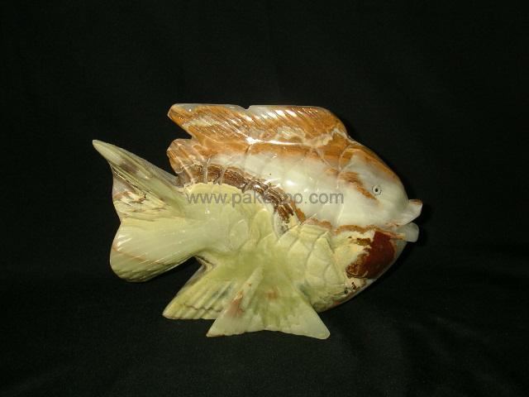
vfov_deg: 30.3
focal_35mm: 48
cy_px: 198
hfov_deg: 39.7
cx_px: 264
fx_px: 734
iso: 100
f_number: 3.1
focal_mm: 7.4
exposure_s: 1/39
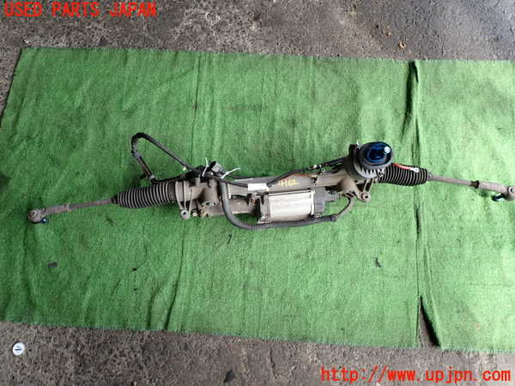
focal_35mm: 25
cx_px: 258
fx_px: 372
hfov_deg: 69.4
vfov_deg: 54.9
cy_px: 193
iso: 100
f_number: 2.8
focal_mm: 4.5
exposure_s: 1/125
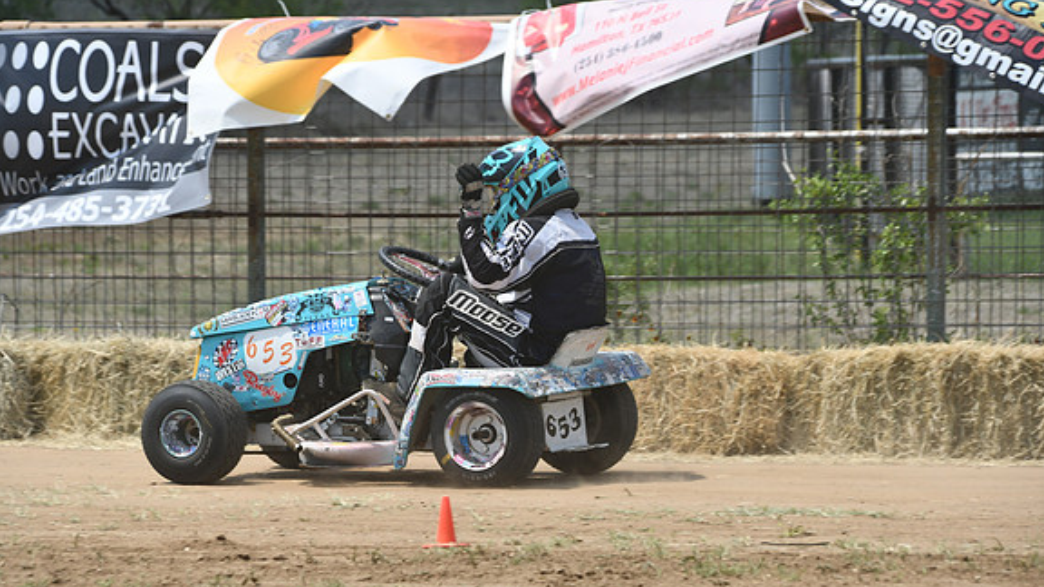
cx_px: 520
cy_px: 340
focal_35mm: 308
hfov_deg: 7.0
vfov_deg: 3.9
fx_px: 8526
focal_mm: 195
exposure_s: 1/500
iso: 140
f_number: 8
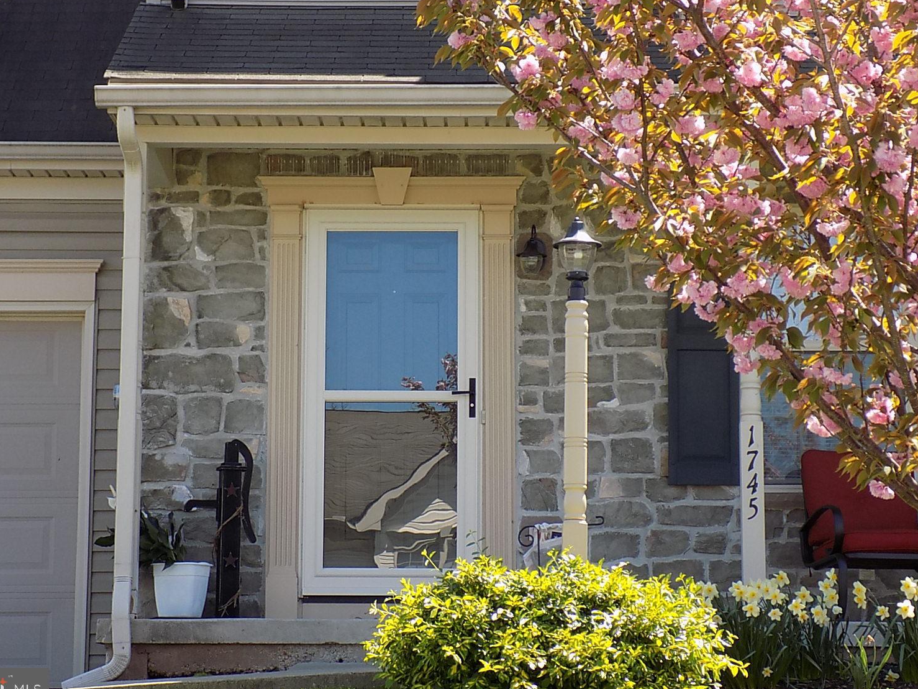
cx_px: 425
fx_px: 2785
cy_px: 335
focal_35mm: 105
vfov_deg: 14.1
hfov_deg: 18.7
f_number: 4.6
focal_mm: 17.2
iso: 80
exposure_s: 1/160
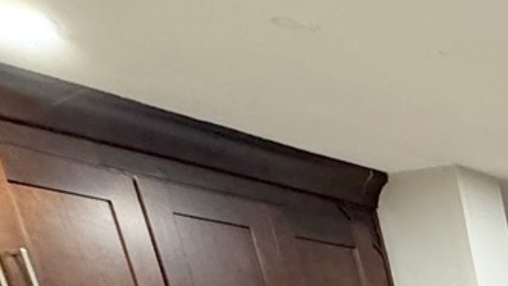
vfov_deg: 12.6
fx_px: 889
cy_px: 746
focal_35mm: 66
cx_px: 924
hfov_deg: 21.0
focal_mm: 2.22
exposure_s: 1/60
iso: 400
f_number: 2.2
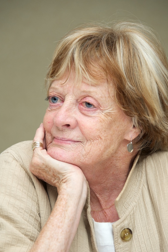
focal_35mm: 237
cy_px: 139
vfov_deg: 8.7
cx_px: 82
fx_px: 1659
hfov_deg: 5.8
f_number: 5.6
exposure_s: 1/60
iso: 500
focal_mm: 190
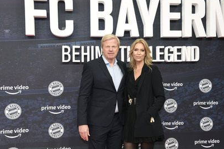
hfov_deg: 43.6
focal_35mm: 45
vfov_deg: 29.8
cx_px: 115
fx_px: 280
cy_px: 73
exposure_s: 1/125
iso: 1600
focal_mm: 40
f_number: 6.3
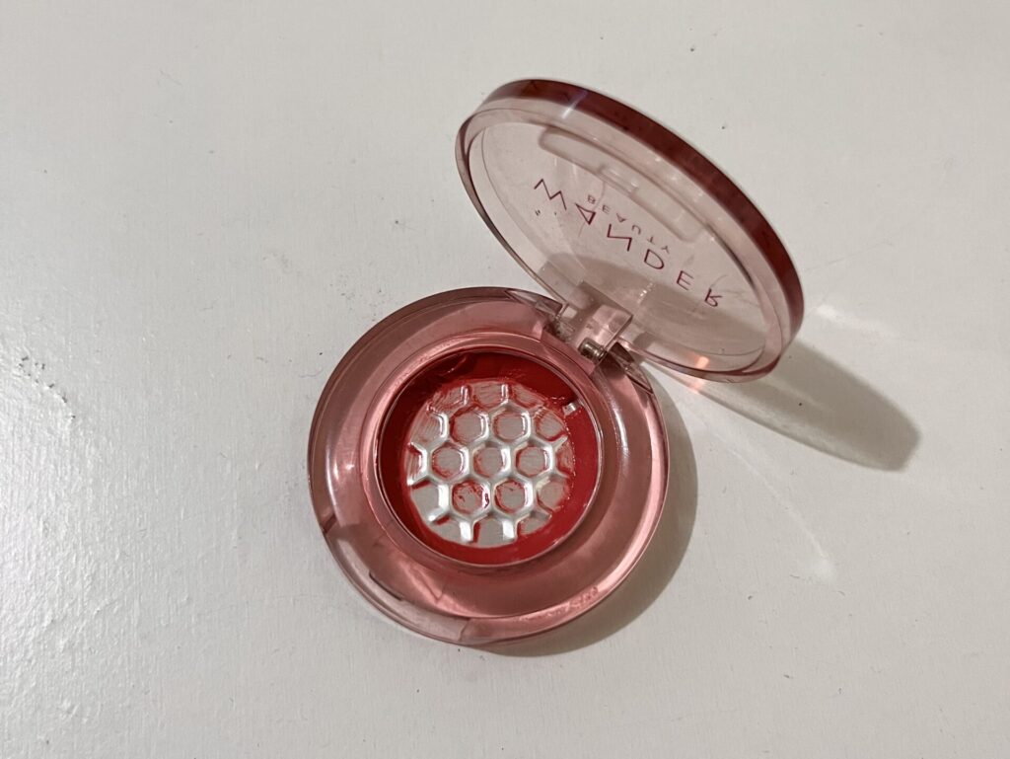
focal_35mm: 26
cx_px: 505
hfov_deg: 67.3
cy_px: 380
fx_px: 759
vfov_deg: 53.1
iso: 400
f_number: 1.6
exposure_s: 1/33
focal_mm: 5.1
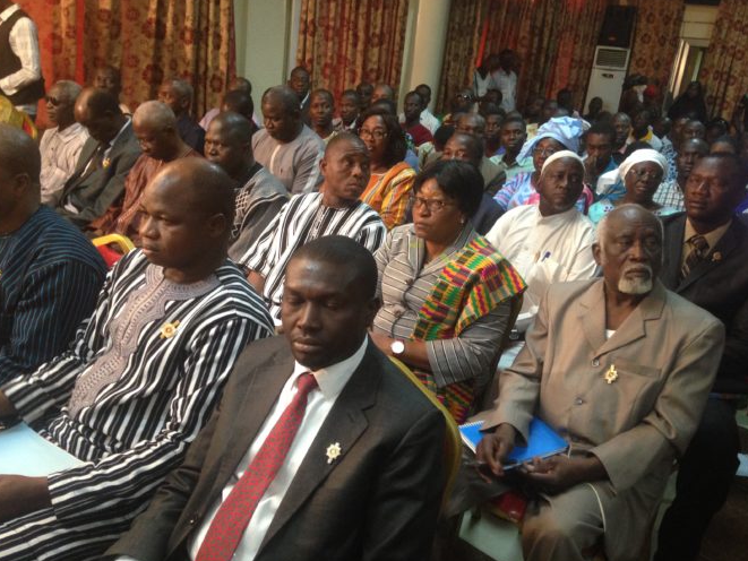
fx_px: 735
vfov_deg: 41.8
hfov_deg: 53.9
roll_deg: -6.6
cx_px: 369
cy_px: 283
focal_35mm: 34
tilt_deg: -17.7
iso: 250
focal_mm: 4.12
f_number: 2.4
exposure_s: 1/20
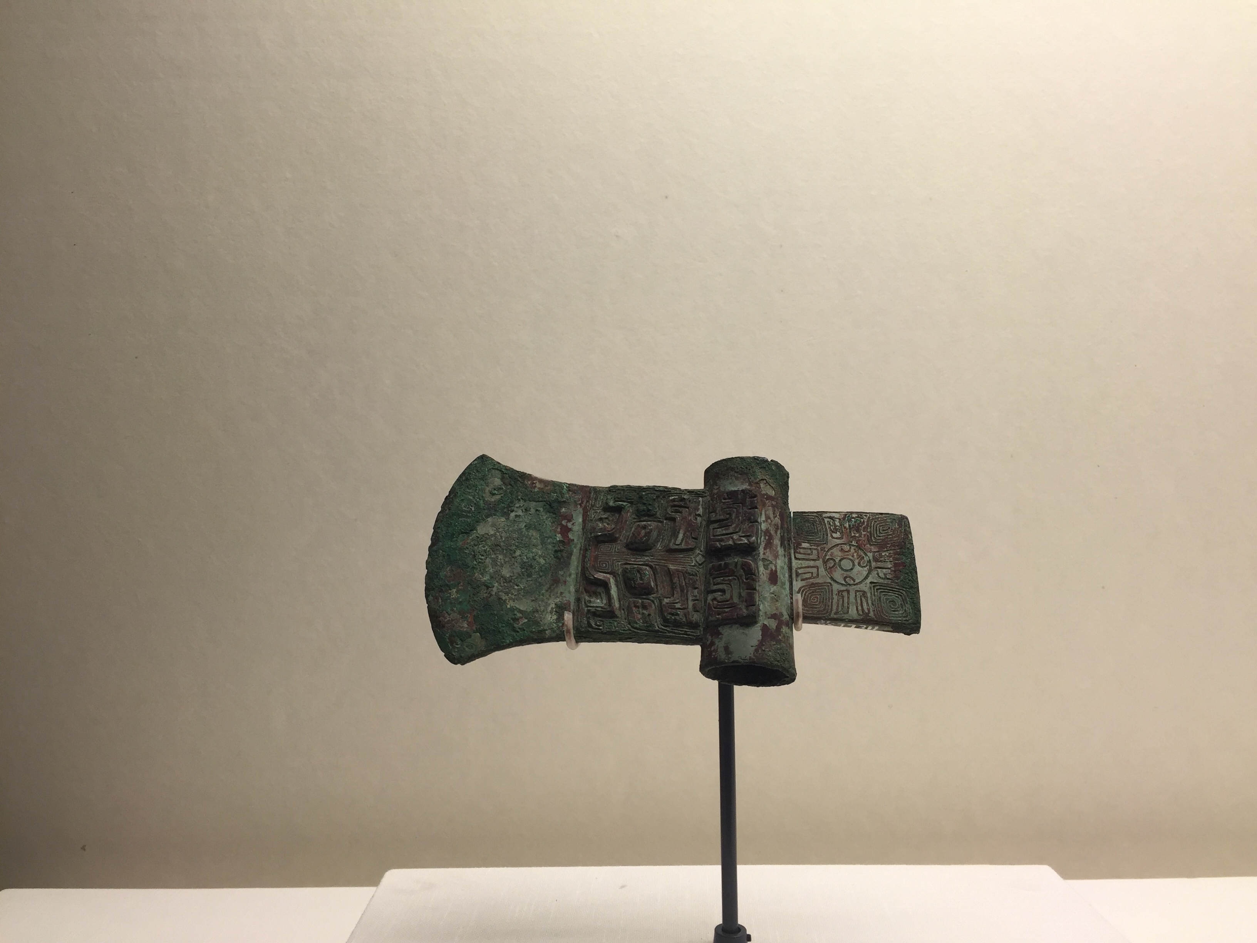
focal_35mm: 29
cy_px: 472
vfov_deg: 48.2
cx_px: 628
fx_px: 1053
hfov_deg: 61.7
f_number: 2.2
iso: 50
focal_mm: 4.15
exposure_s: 1/100
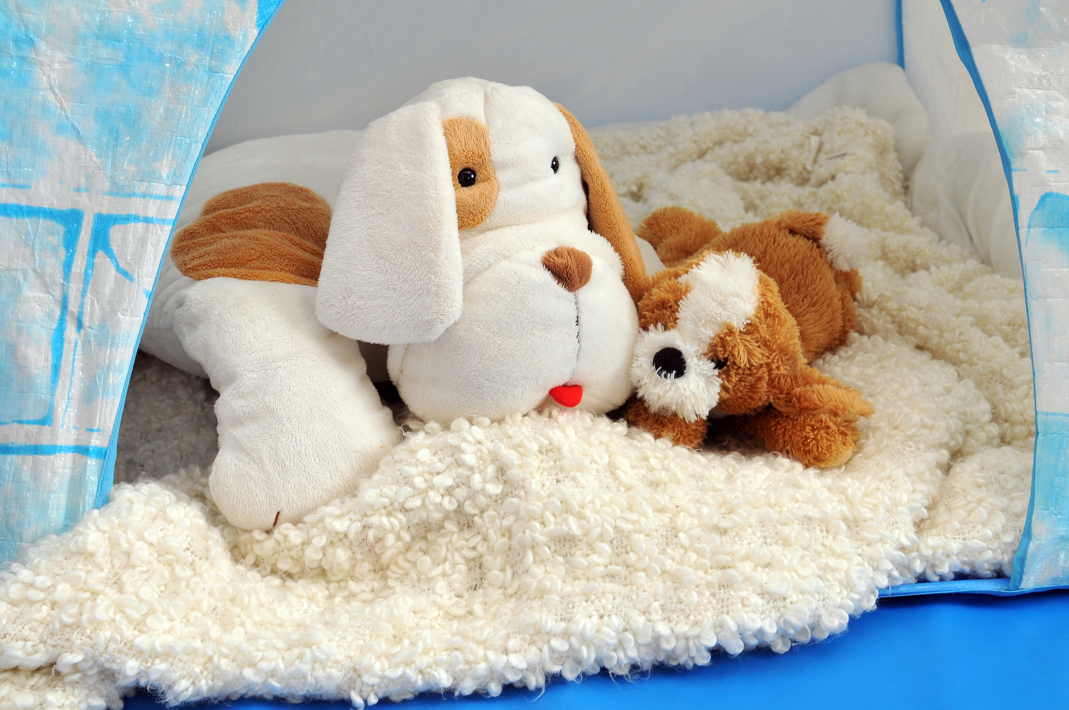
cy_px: 355
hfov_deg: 41.2
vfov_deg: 28.0
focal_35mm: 48
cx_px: 534
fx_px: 1424
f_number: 5.6
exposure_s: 1/100
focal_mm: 32
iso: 400
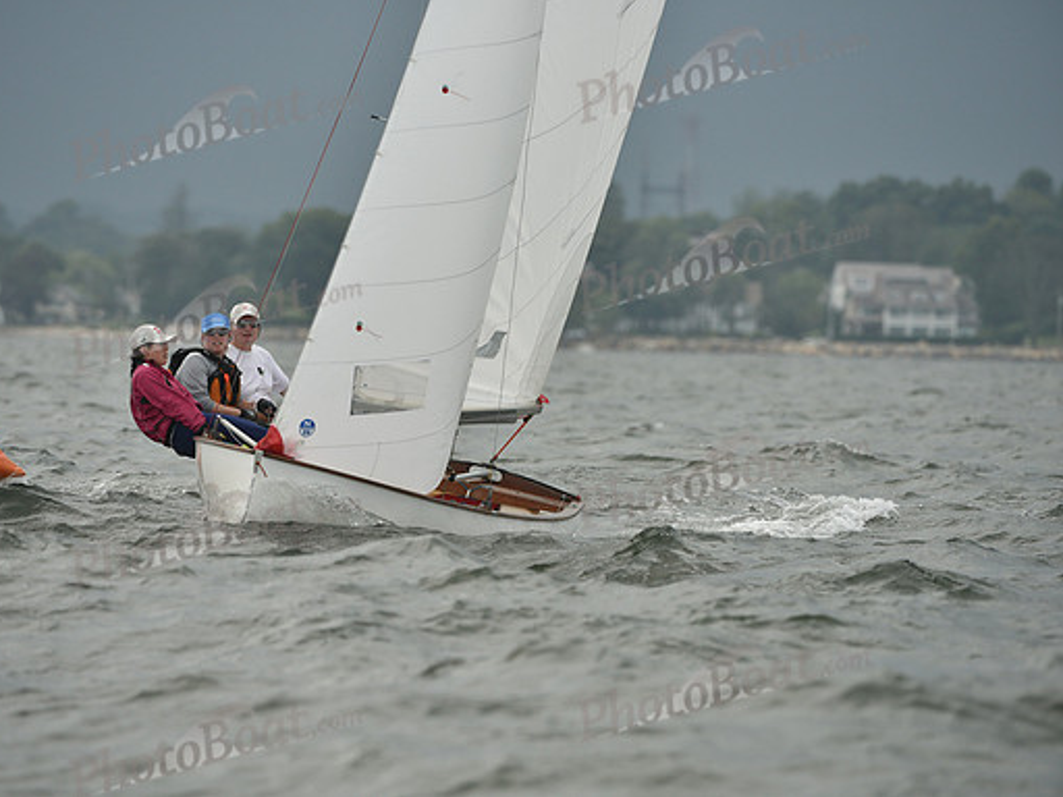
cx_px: 471
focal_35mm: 392
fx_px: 12038
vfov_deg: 3.8
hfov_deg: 5.1
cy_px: 397
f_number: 6.3
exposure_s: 1/800
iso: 400
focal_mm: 360
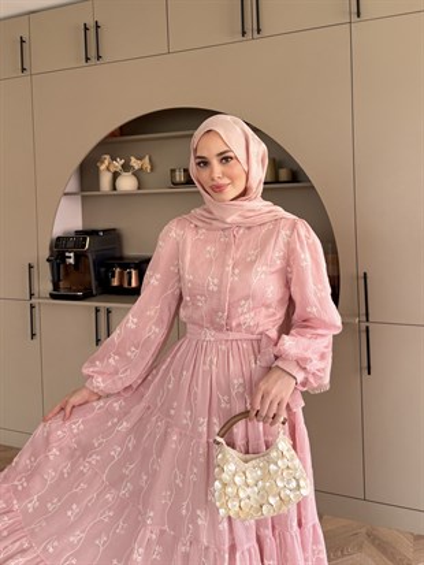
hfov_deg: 56.8
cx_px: 212
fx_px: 392
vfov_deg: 71.6
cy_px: 282
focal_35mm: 24
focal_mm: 6.76
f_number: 1.78
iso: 80
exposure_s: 1/121
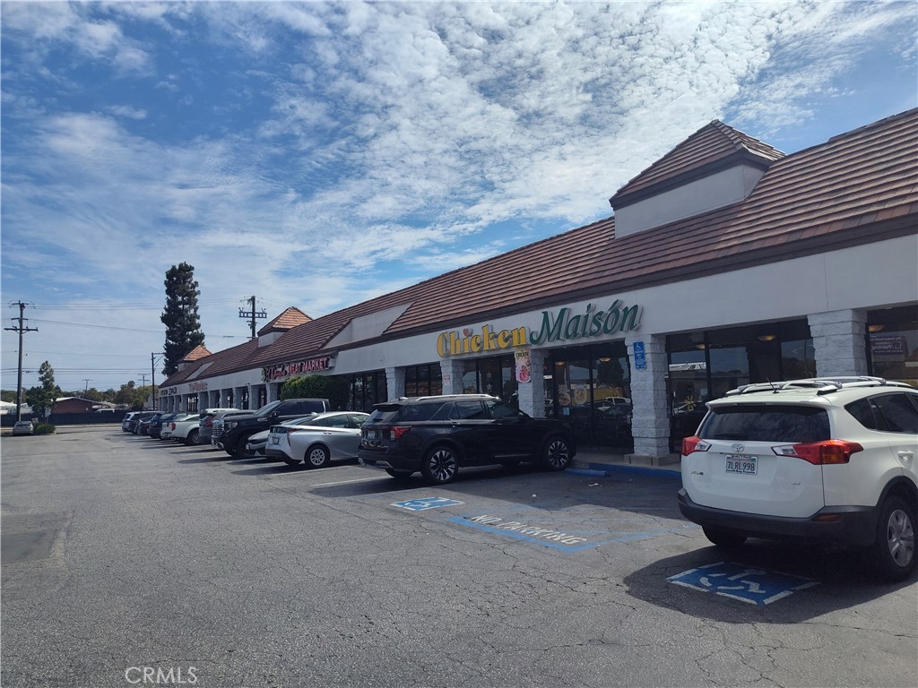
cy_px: 344
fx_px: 610
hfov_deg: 73.9
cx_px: 459
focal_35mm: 23
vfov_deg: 58.9
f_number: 1.8
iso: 100
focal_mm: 5.56
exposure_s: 1/4243
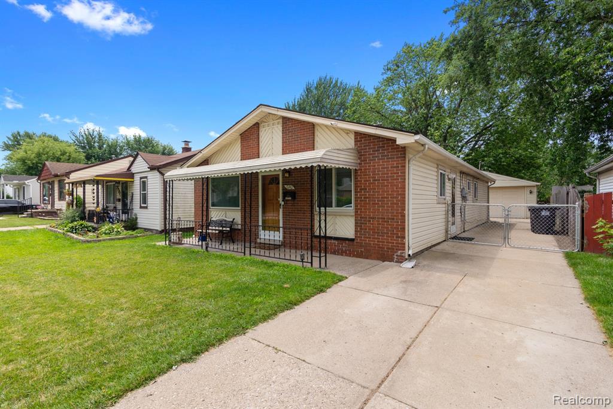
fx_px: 289
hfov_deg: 93.3
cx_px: 306
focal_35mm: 17
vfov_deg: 70.5
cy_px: 204
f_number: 8
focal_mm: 17
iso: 400
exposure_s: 1/640
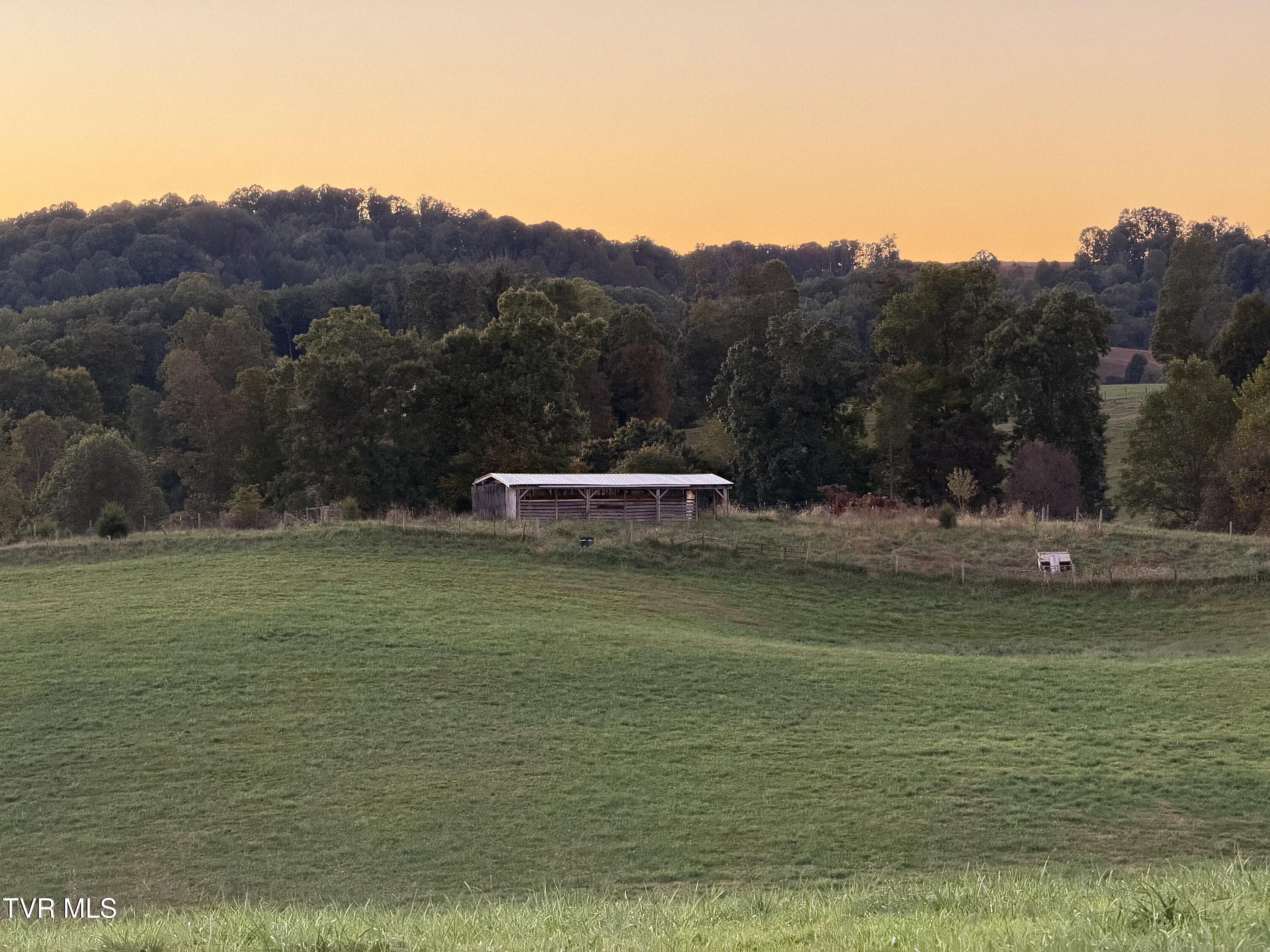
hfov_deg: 19.6
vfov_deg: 14.8
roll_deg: -0.3
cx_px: 635
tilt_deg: -1.5
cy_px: 476
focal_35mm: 100
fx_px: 3669
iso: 500
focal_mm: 16.89
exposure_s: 1/98
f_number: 2.8
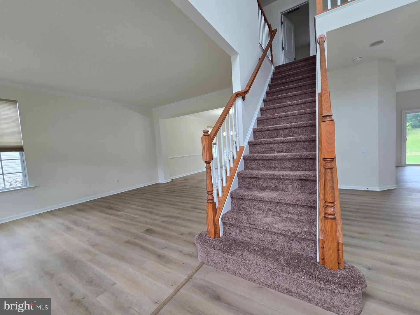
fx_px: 158
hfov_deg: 106.2
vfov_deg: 89.9
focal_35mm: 13
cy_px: 158
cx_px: 210
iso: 80
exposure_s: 1/60
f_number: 2.2
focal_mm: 2.2
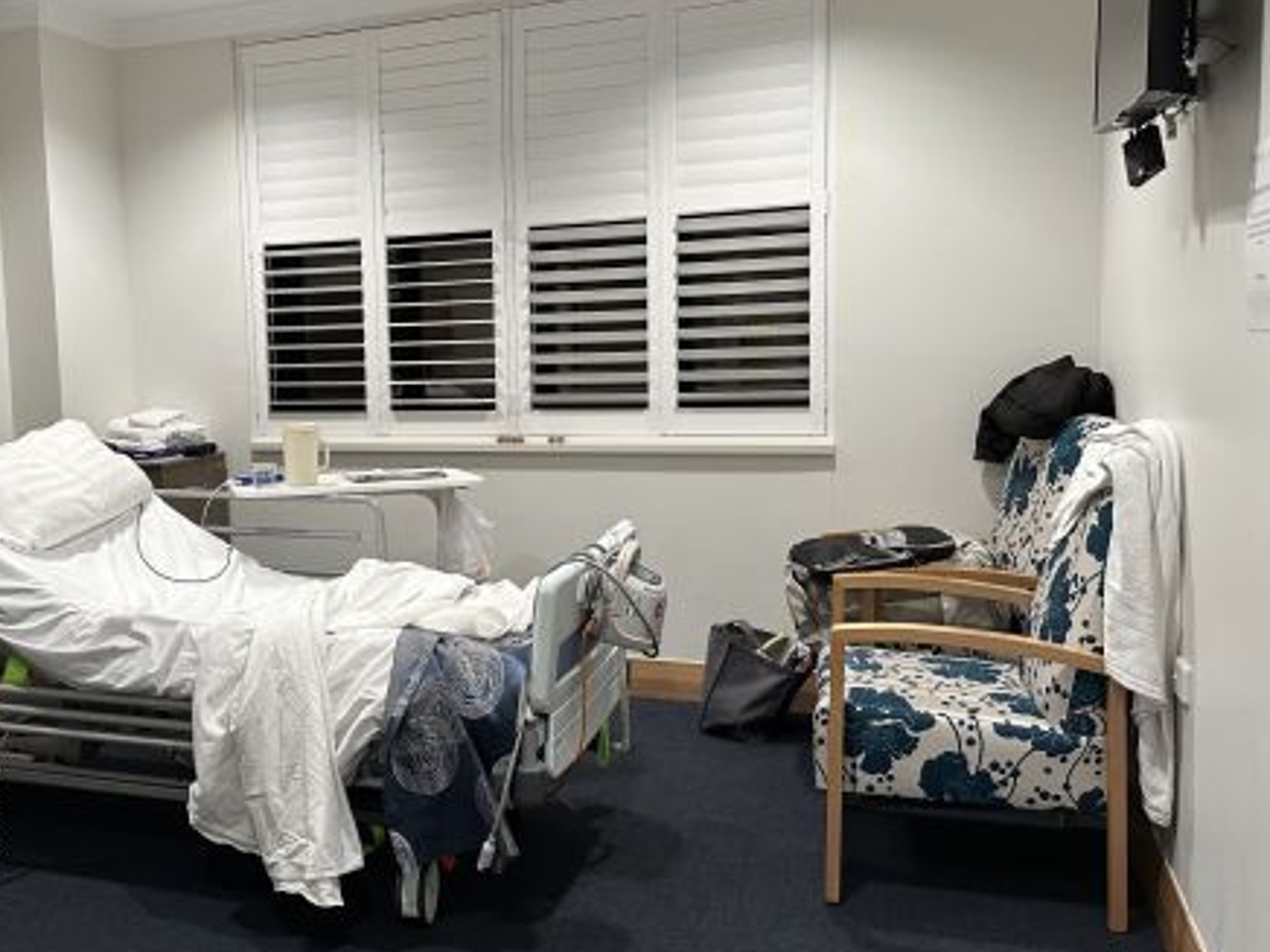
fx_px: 1211
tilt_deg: -5.3
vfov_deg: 42.9
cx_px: 419
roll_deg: +1.7
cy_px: 440
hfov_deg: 54.2
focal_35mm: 33
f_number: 1.78
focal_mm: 6.86
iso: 250
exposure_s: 1/71
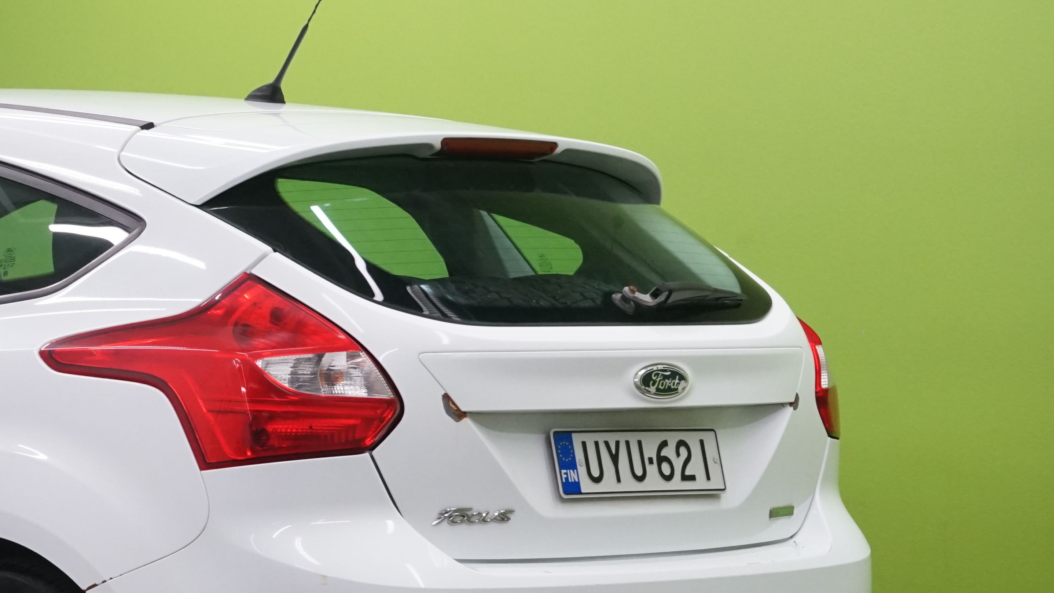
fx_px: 4276
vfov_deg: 7.9
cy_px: 341
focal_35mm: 153
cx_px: -23
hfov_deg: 13.8
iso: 2000
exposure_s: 1/25
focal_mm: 70
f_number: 10
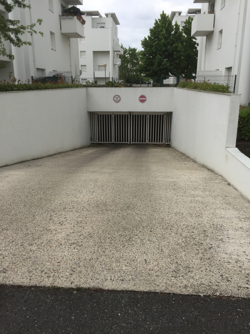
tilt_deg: -13.7
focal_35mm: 29
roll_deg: +1.5
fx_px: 279
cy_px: 167
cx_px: 125
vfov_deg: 61.7
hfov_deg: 48.2
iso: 32
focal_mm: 4.15
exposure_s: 1/898
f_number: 2.2
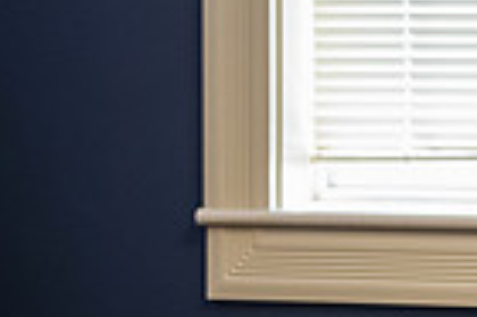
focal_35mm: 207
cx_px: 971
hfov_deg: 9.3
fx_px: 2740
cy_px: -148
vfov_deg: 6.5
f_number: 3.2
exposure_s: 1/160
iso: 1600
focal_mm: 50
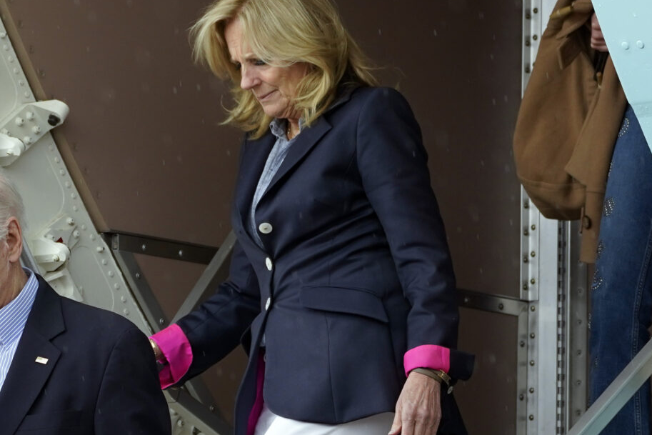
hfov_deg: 4.1
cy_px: 212
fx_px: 9093
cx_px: 6
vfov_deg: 2.7
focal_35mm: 502
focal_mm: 179
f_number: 5.6
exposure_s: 1/640
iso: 640
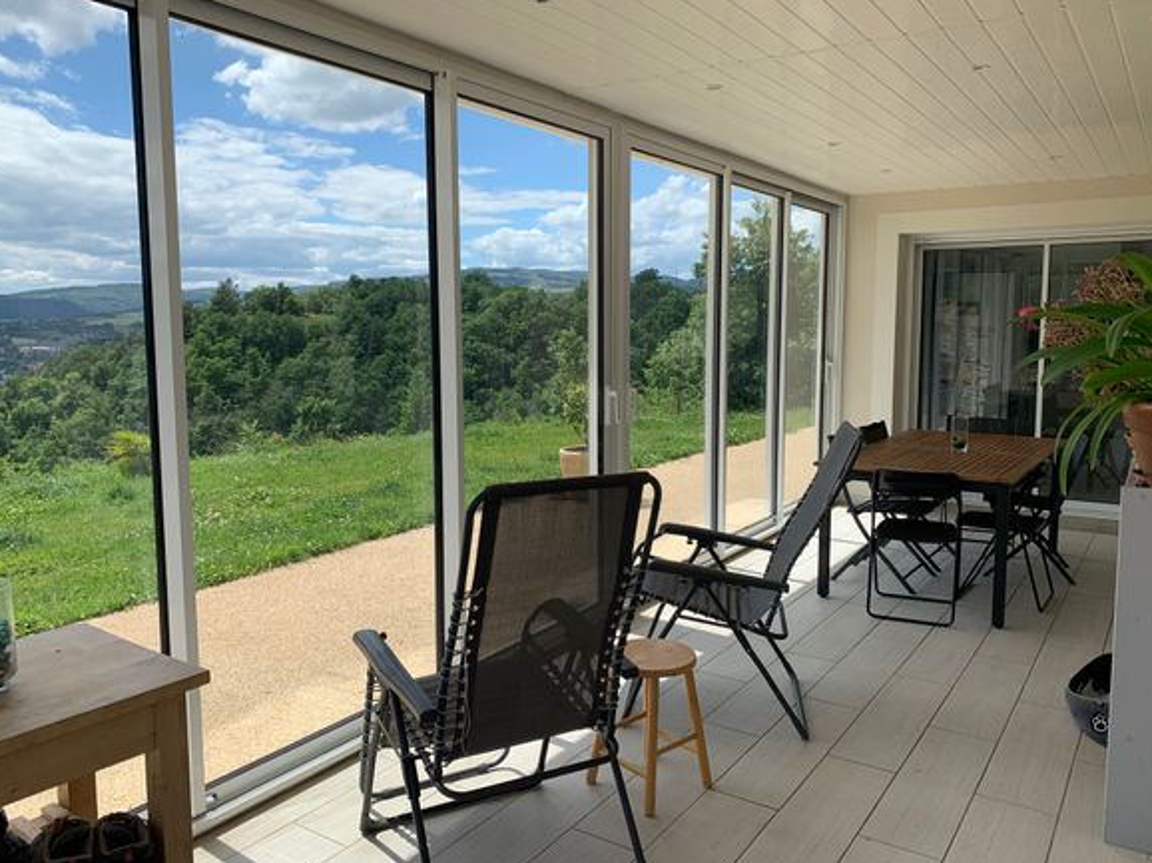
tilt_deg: -5.4
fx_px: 898
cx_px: 584
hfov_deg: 65.3
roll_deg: -0.1
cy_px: 429
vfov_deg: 51.3
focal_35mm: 27
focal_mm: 4.25
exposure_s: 1/1812
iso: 25
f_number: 1.8
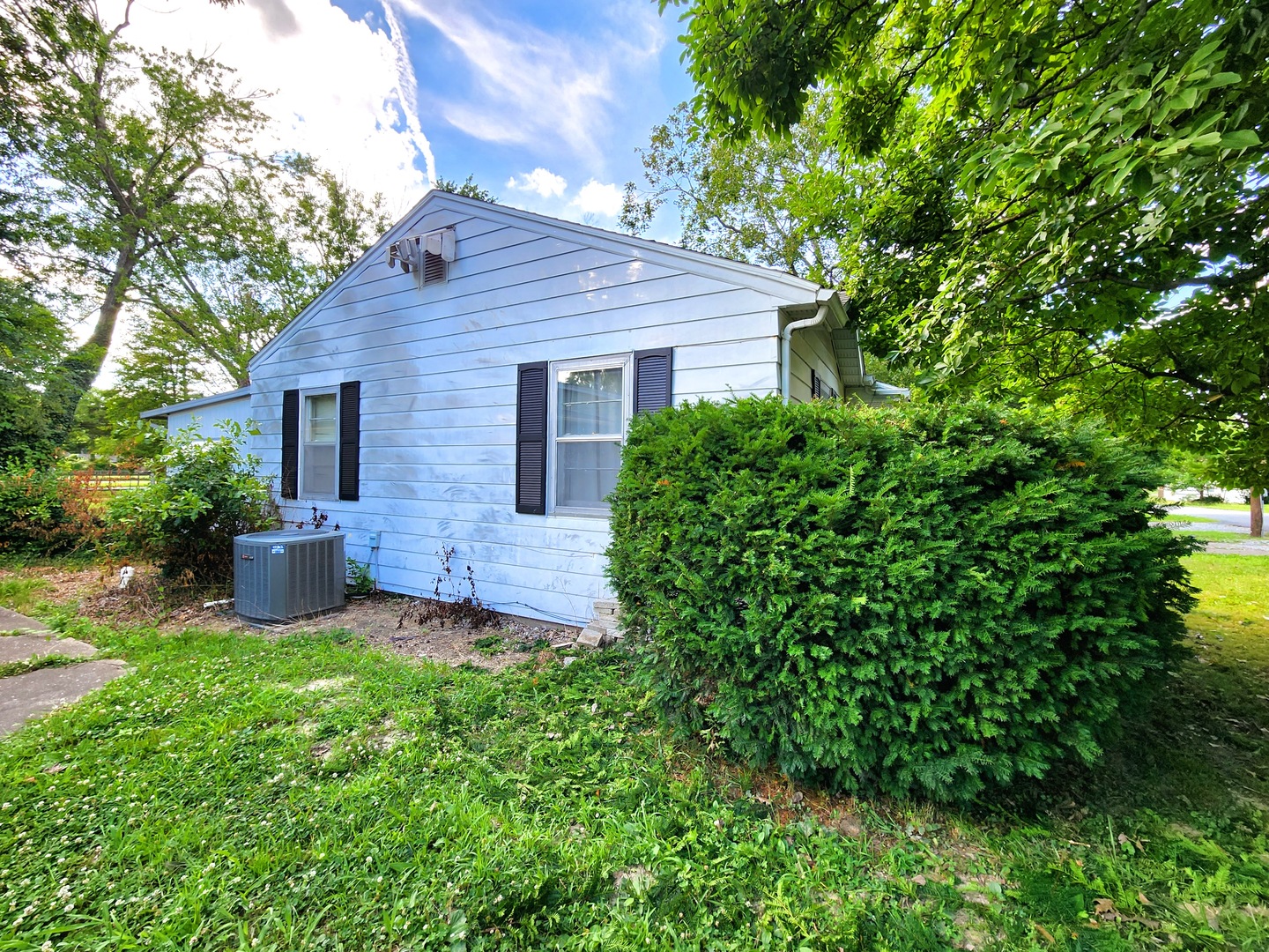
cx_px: 634
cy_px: 476
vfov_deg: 89.9
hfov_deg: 106.2
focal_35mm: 13
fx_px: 477
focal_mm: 2.2
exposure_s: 1/230
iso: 50
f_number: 2.2
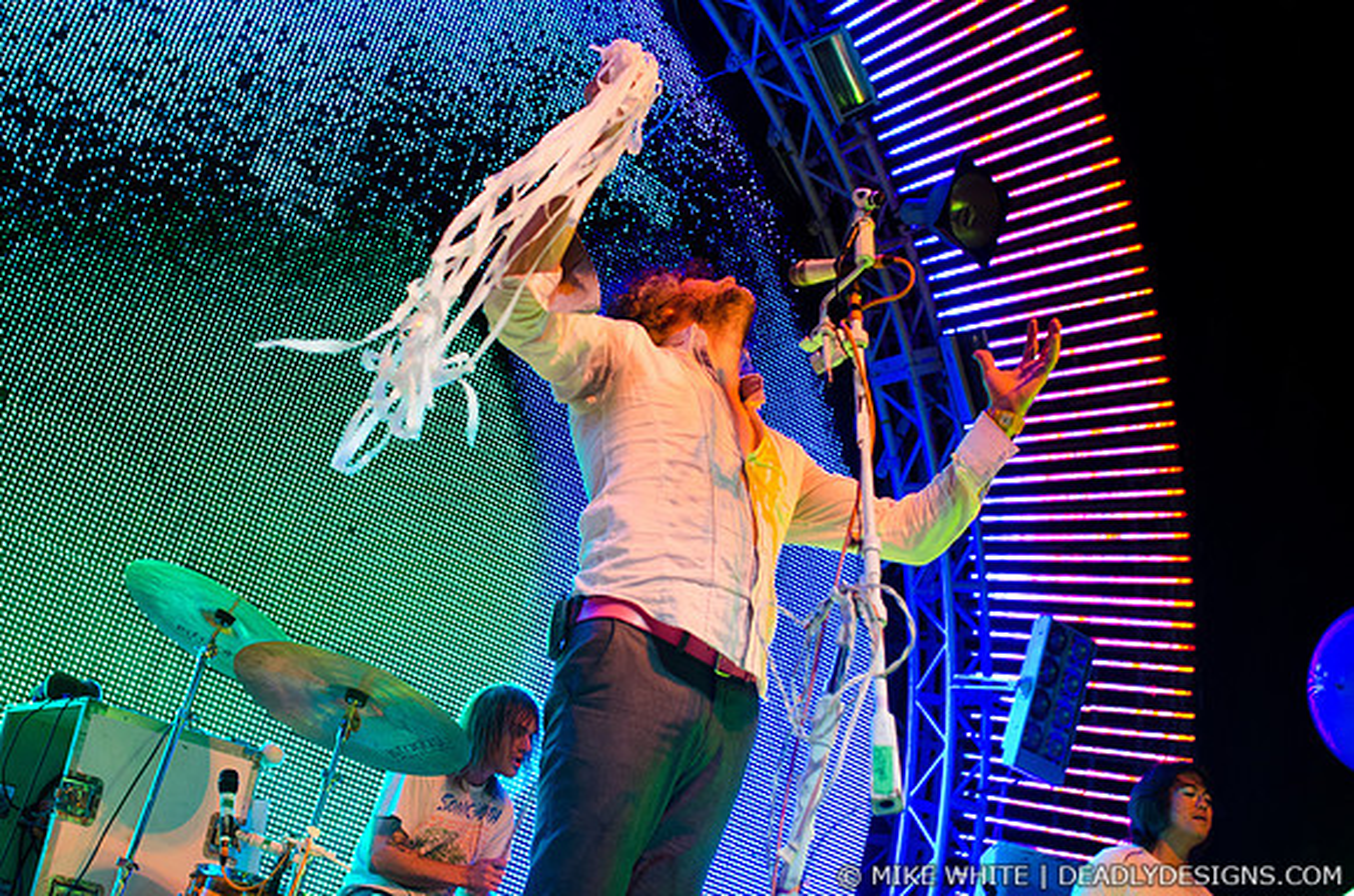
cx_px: 677
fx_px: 1689
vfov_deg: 29.7
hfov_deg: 43.7
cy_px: 448
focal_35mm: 45
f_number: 3.5
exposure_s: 1/400
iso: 1600
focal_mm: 30
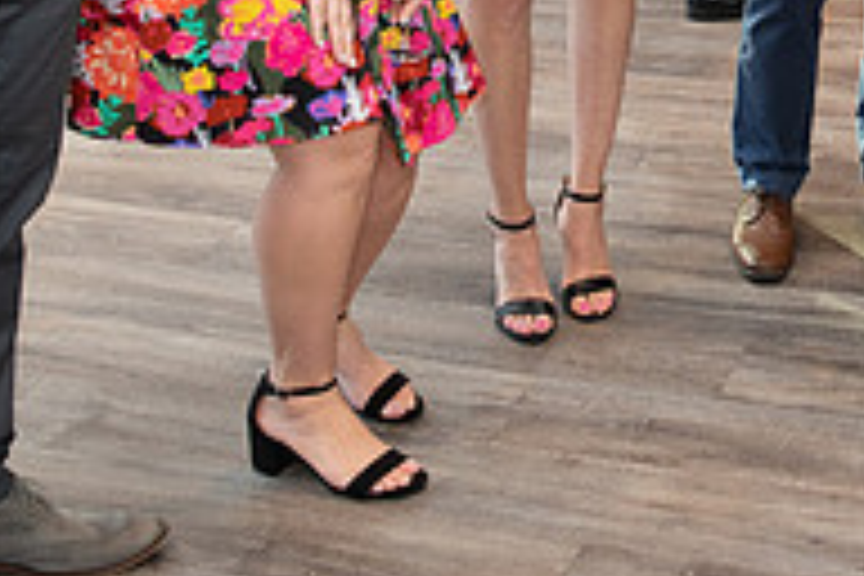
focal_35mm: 75
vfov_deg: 16.7
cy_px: -261
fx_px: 1800
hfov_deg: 25.9
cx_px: 810
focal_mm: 24
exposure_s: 1/160
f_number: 3.5
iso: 1250
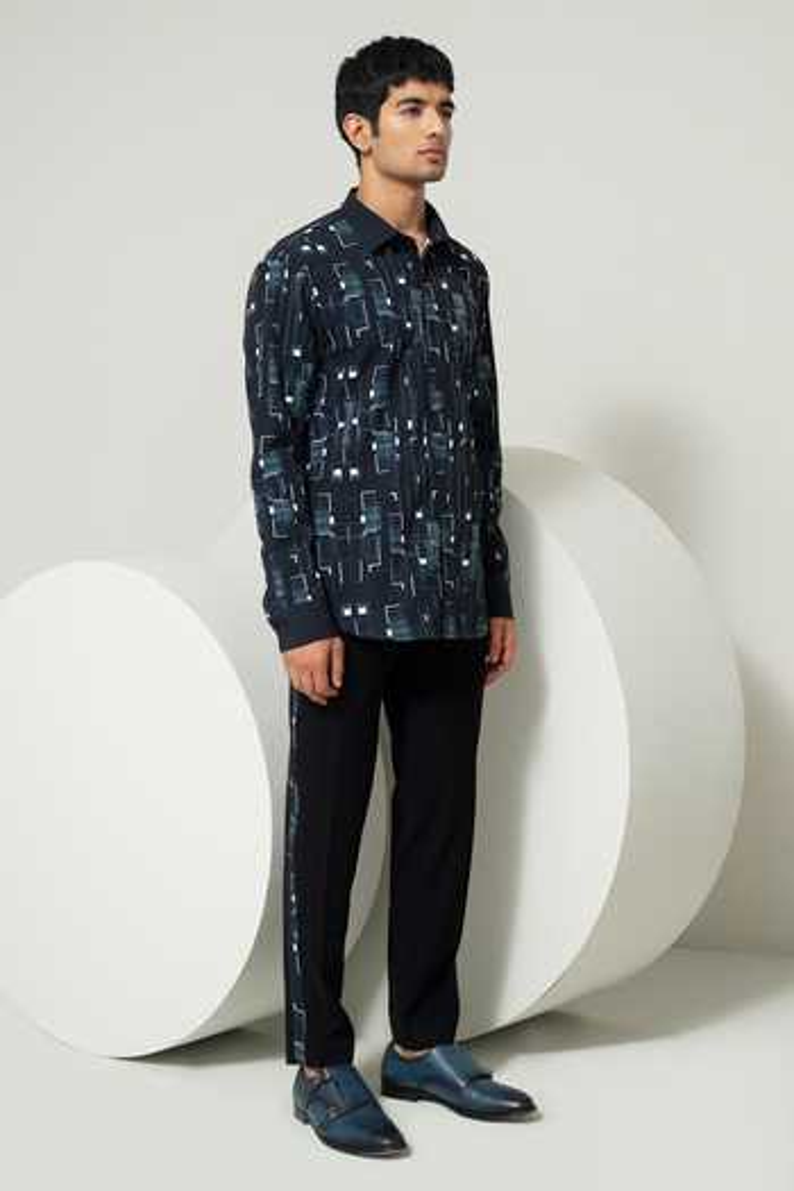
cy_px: 596
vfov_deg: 49.6
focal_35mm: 39
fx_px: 1290
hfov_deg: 34.2
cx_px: 397
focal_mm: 39
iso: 400
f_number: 2.8
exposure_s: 1/125
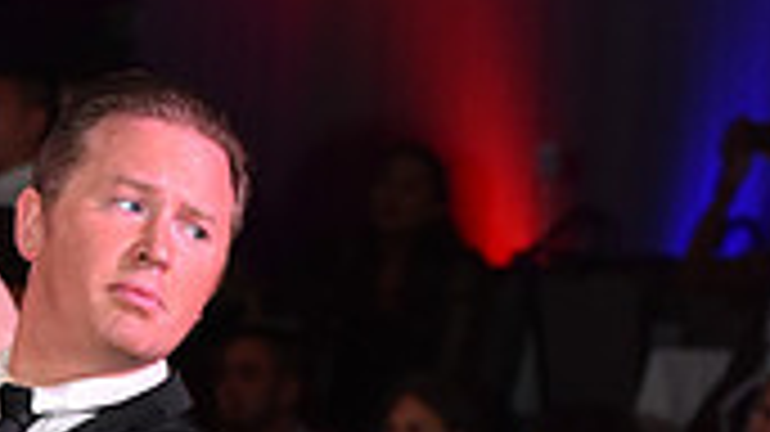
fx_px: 7959
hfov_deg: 5.5
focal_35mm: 390
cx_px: -56
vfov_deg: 3.1
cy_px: 932
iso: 2500
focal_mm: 110
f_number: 7.1
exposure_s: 1/320
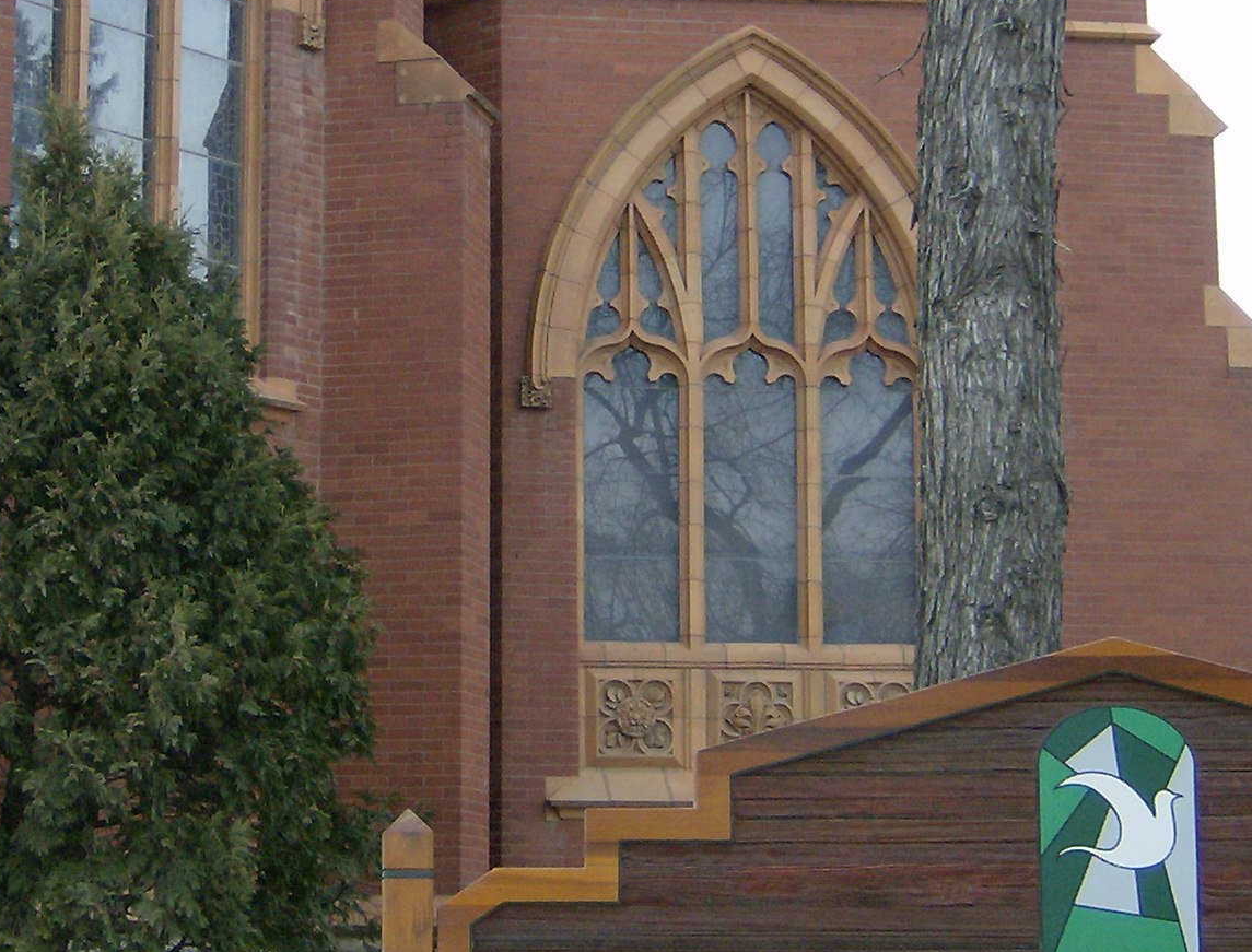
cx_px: 272
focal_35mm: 88
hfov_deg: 21.9
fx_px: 3199
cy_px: 316
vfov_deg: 16.9
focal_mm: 6
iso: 100
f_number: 2.8
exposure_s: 1/397
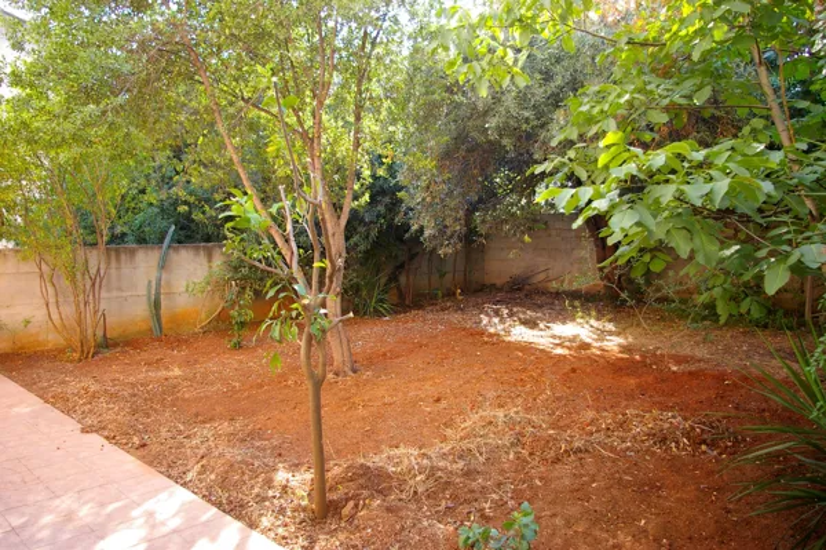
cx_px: 413
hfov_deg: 67.4
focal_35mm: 27
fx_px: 619
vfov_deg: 47.9
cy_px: 275
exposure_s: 1/90
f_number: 3.5
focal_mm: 18
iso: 200
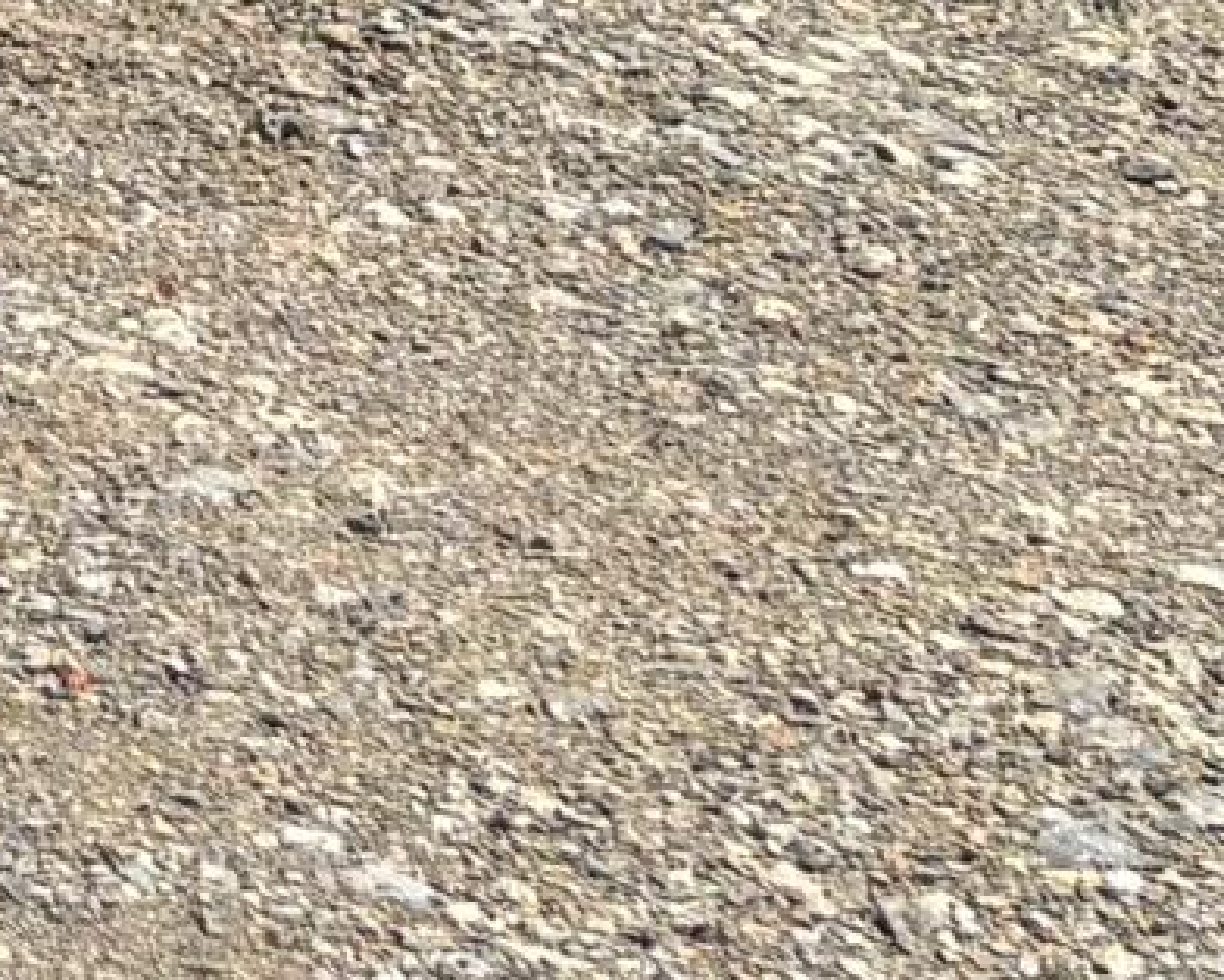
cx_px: -2854
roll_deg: -0.1
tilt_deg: -3.2
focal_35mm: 194
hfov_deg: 8.0
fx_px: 7031
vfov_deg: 7.1
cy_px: -1982
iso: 50
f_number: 1.6
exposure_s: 1/4854
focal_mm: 5.96
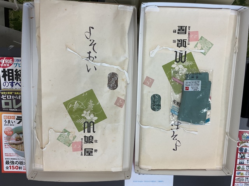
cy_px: 93
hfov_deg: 61.7
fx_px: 209
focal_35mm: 29
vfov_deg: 48.2
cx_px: 124
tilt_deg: -81.2
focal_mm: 3
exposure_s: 1/120
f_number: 1.8
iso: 20
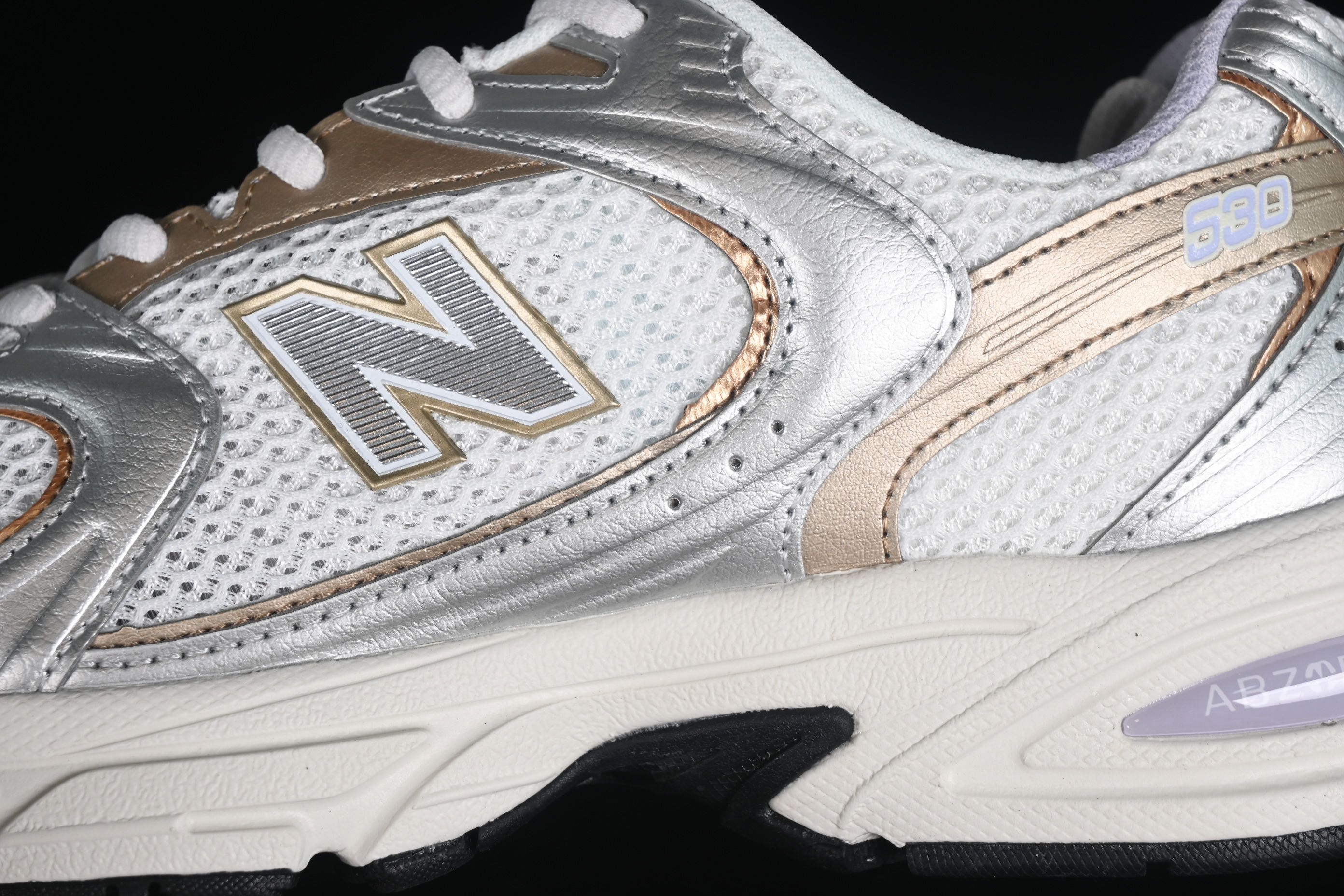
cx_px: 672
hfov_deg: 27.0
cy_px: 448
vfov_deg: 18.2
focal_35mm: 75
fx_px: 2800
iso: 160
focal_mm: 50
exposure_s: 1/80
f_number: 7.1
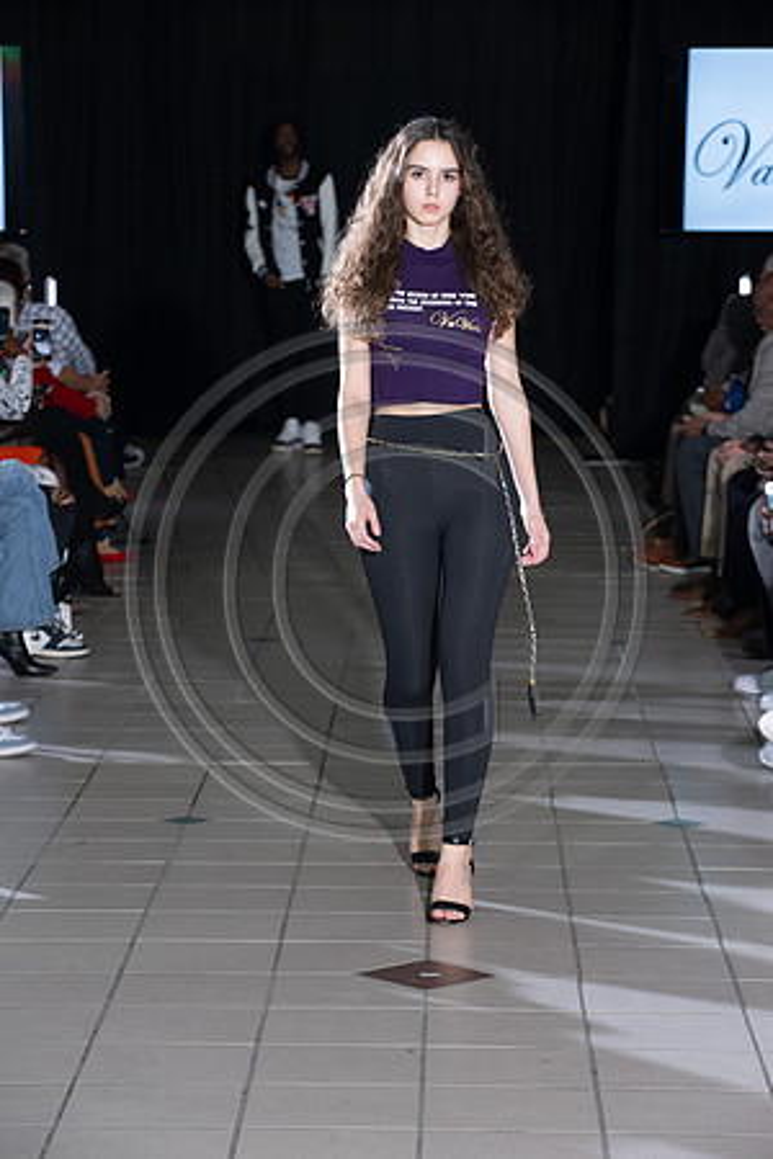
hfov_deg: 11.8
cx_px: 386
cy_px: 580
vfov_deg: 17.6
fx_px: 3736
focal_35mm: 116
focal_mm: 116
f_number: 6.3
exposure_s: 1/160
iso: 1250
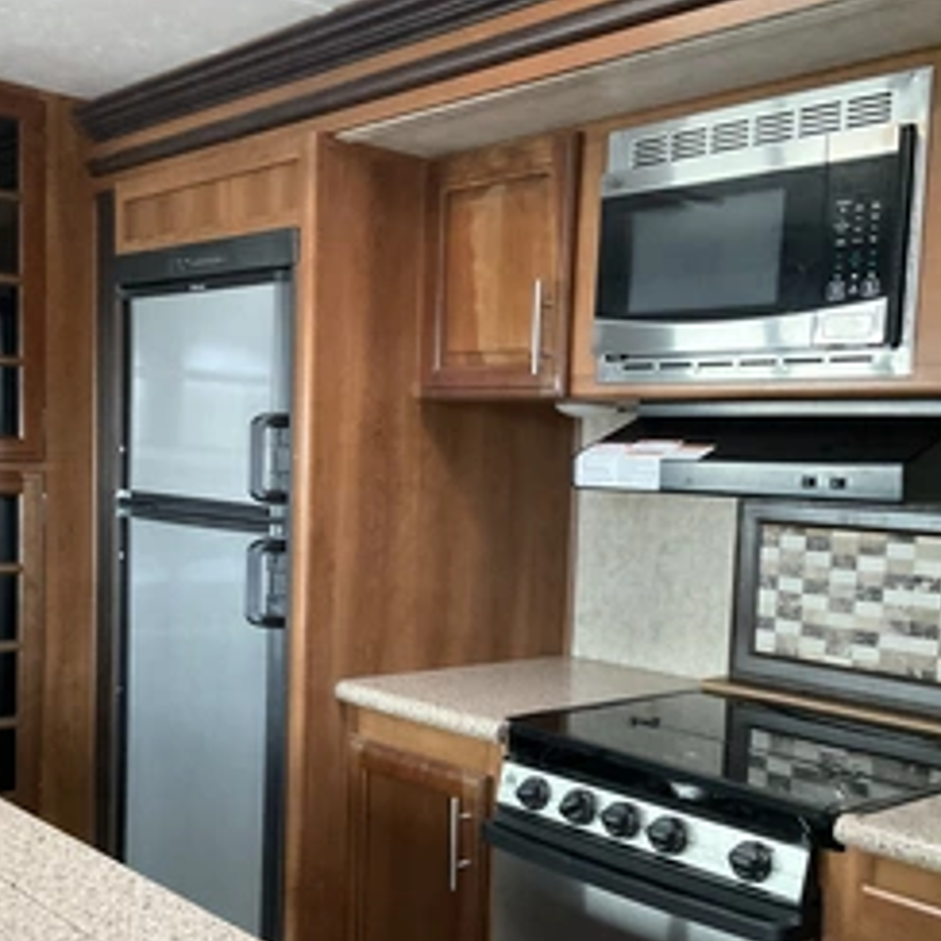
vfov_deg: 39.8
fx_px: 1292
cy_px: 575
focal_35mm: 42
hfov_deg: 40.0
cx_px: 447
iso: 320
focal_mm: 3
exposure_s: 1/55
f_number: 1.8
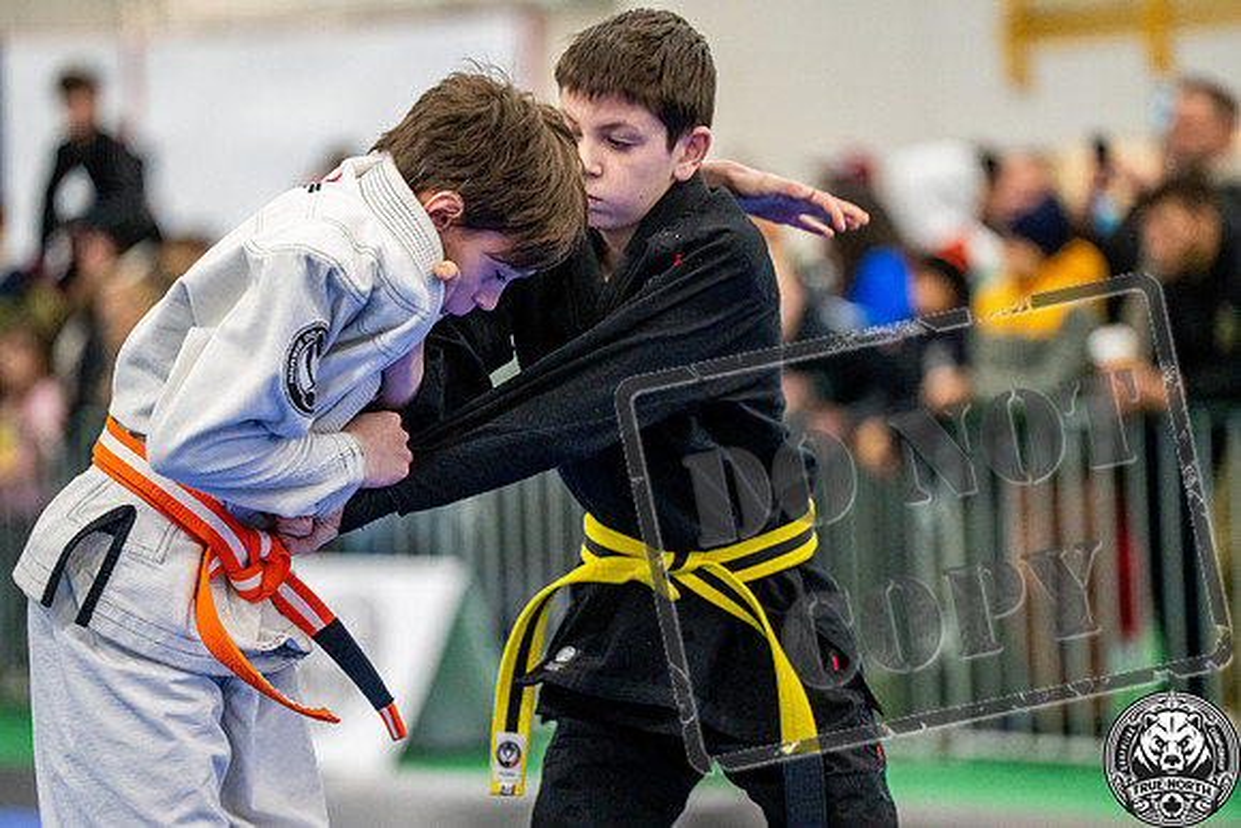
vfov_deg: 7.7
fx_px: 6137
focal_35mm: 178
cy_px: 414
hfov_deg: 11.5
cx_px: 620
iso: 5000
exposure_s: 1/500
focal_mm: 178
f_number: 2.8
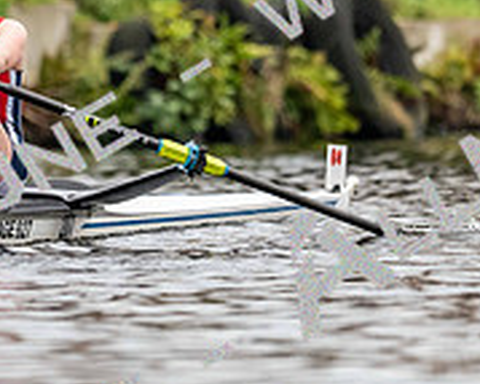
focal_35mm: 1219
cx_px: 59
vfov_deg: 1.3
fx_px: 17308
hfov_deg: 1.6
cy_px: 85
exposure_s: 1/2500
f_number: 4.5
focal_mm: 400
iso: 2200
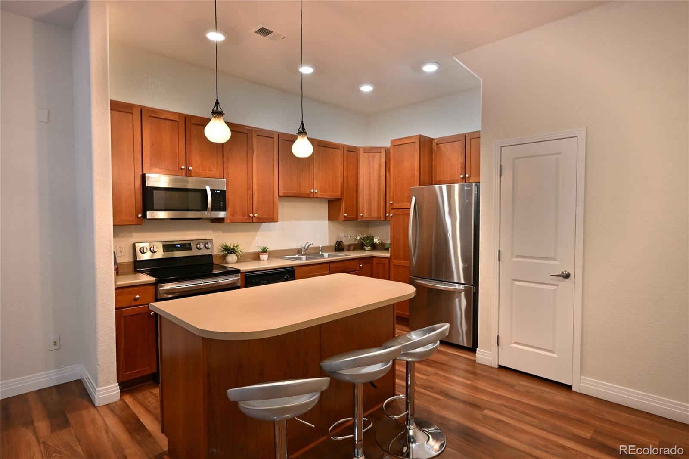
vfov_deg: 64.5
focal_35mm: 19
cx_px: 344
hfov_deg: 86.9
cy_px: 230
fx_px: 364
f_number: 6.3
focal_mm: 19
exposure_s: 1/20
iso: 1250
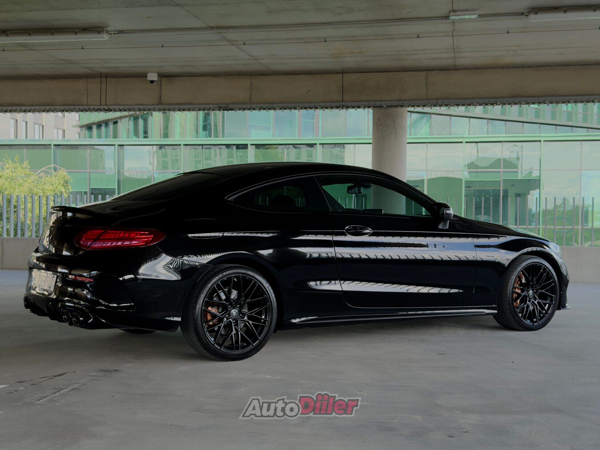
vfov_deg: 30.3
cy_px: 225
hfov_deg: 39.7
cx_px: 300
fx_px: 832
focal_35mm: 48
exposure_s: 1/411
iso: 80
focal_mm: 6.76
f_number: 1.78
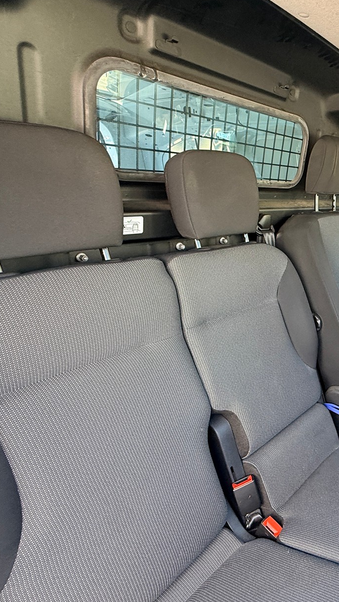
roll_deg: -2.4
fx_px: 384
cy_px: 297
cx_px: 368
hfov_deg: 39.5
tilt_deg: -13.2
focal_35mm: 24
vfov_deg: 76.3
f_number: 2.2
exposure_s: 1/99
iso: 160
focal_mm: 2.22
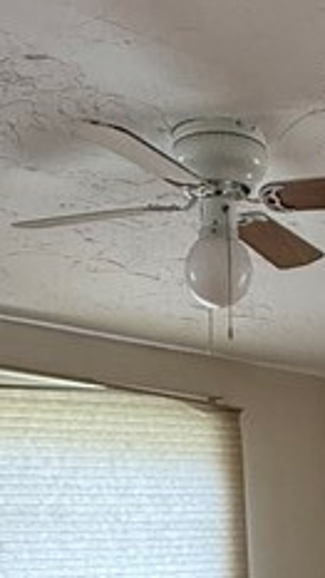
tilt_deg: -9.7
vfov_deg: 26.0
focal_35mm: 67
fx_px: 1027
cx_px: 236
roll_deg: +0.4
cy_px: 786
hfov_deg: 17.9
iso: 250
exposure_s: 1/99
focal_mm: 2.22
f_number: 2.2
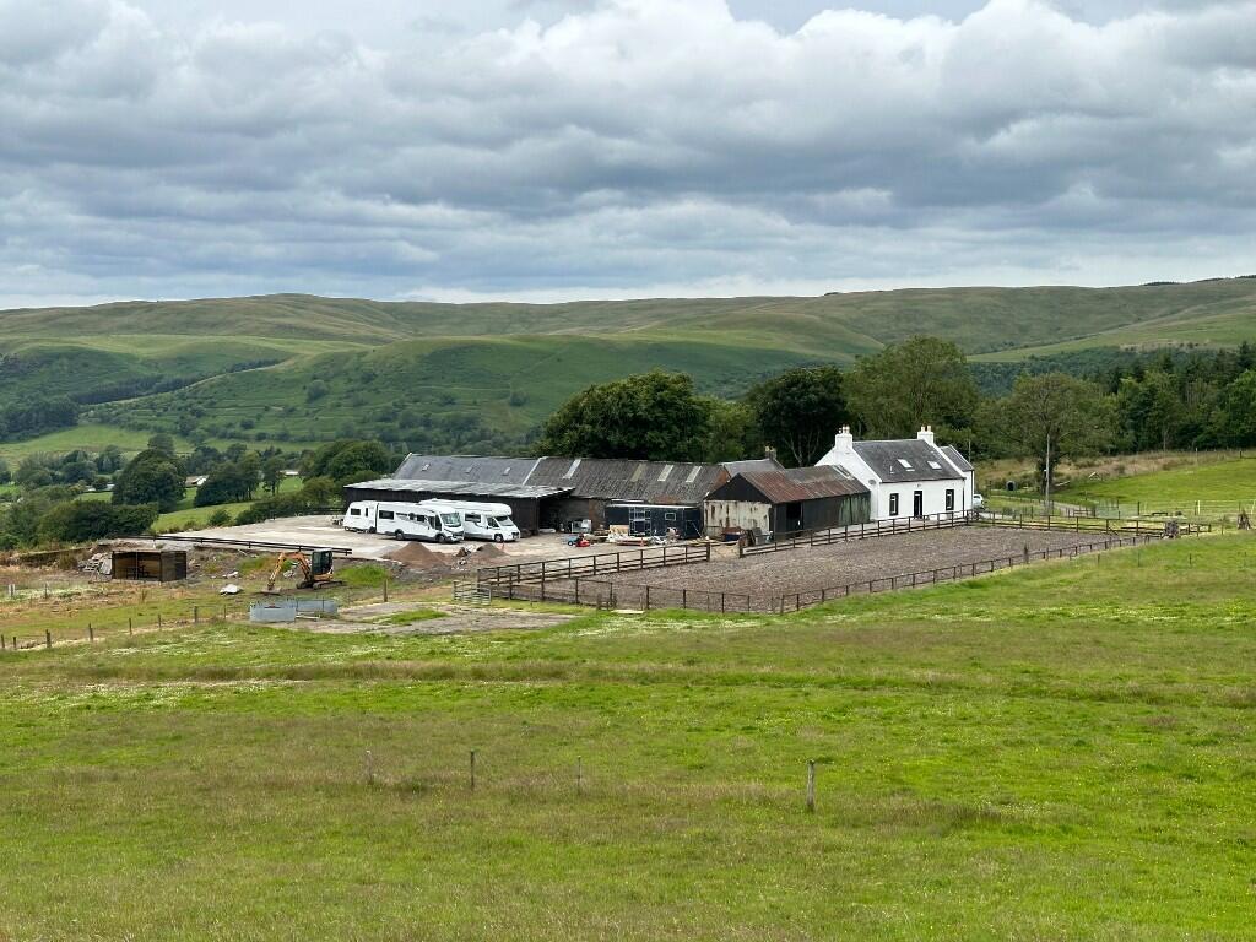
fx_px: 1742
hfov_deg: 39.7
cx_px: 628
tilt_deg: -3.7
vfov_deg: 30.3
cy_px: 471
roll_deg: -0.6
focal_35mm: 48
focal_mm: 6.86
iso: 64
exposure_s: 1/1953
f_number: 1.78
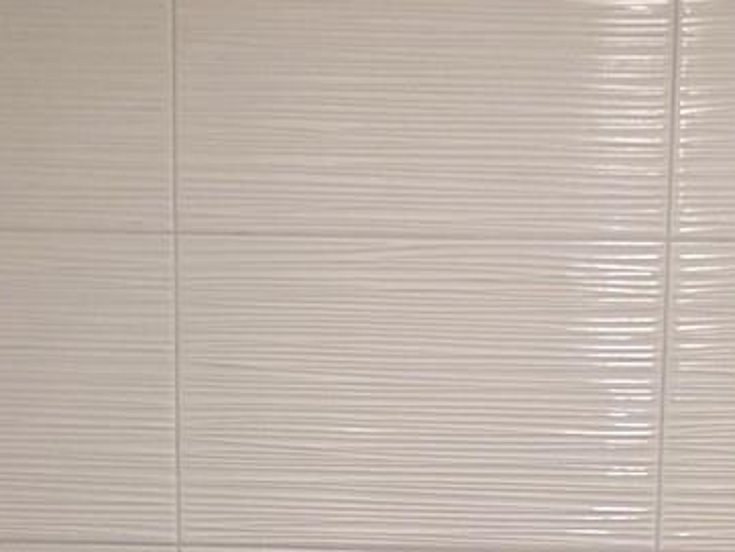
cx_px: 436
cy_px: 813
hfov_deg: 19.2
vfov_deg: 13.7
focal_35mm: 102
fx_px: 2166
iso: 160
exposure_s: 1/120
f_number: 1.7
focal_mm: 6.3
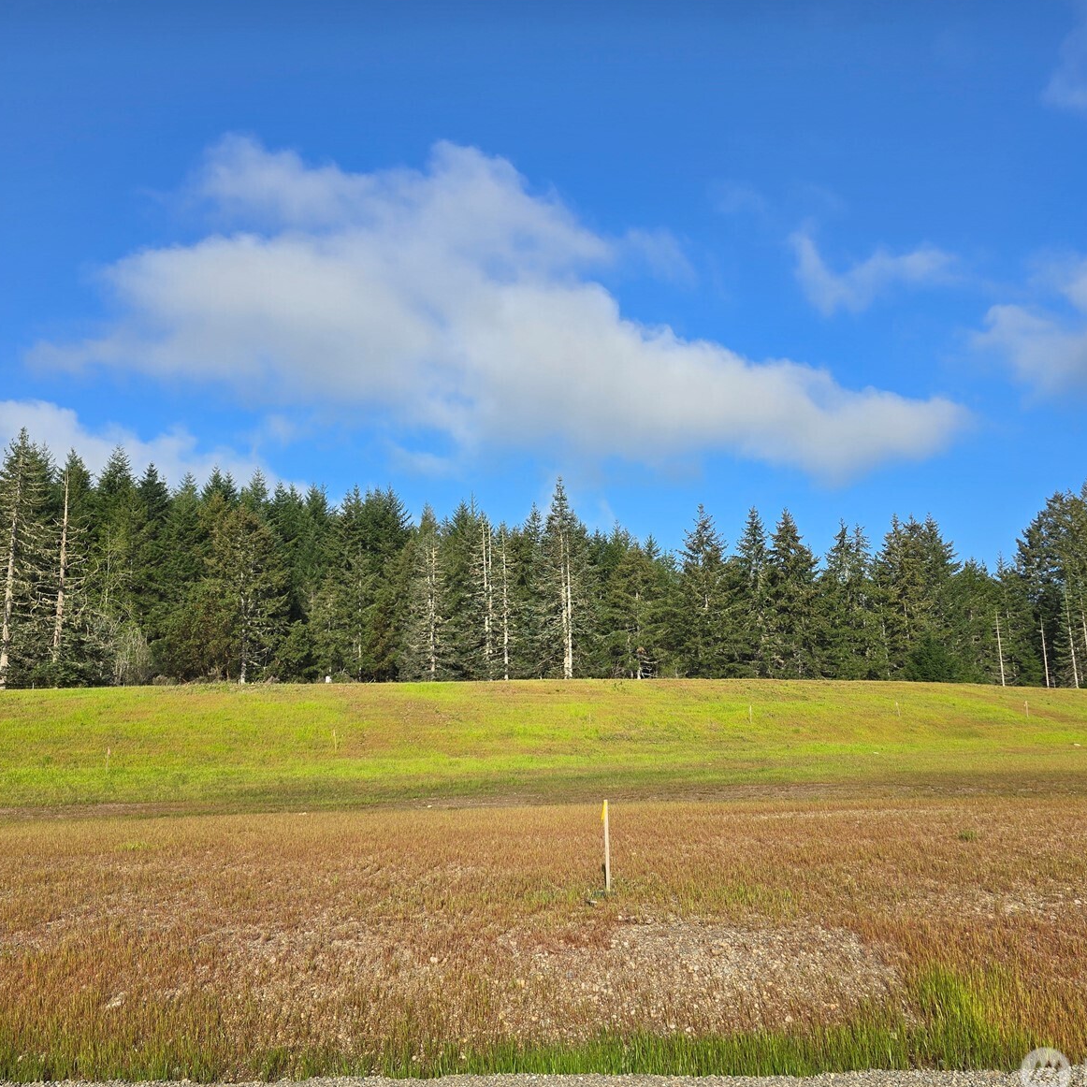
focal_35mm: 28
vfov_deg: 57.3
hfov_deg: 57.3
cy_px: 549
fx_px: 995
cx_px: 515
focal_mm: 6.3
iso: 12
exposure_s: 1/728
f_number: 1.7
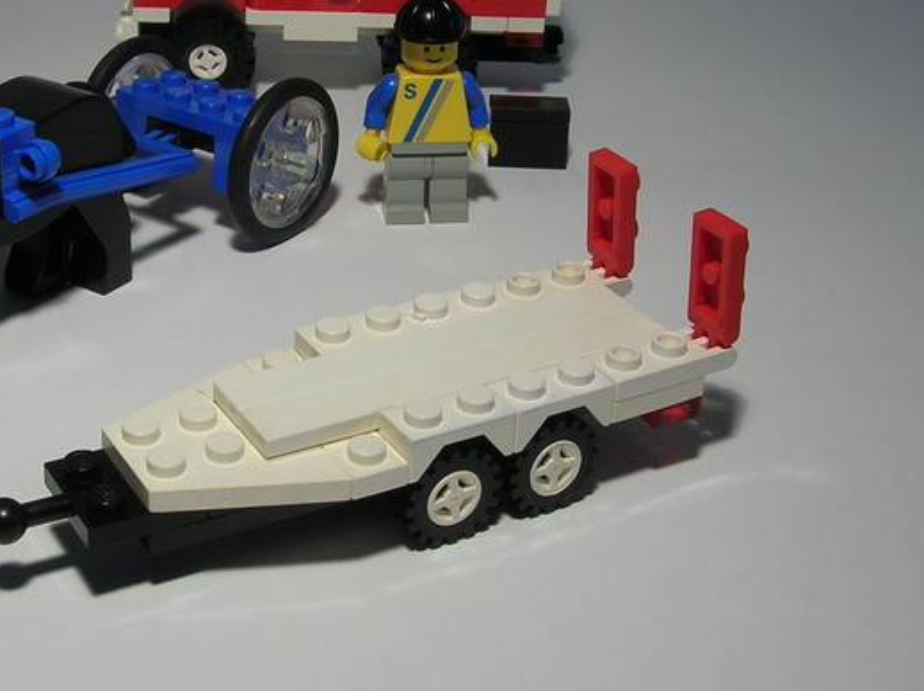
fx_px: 1573
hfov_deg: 32.5
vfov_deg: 24.6
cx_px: 328
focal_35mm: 59
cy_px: 231
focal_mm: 5.7
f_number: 4.9
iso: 50
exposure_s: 1/20
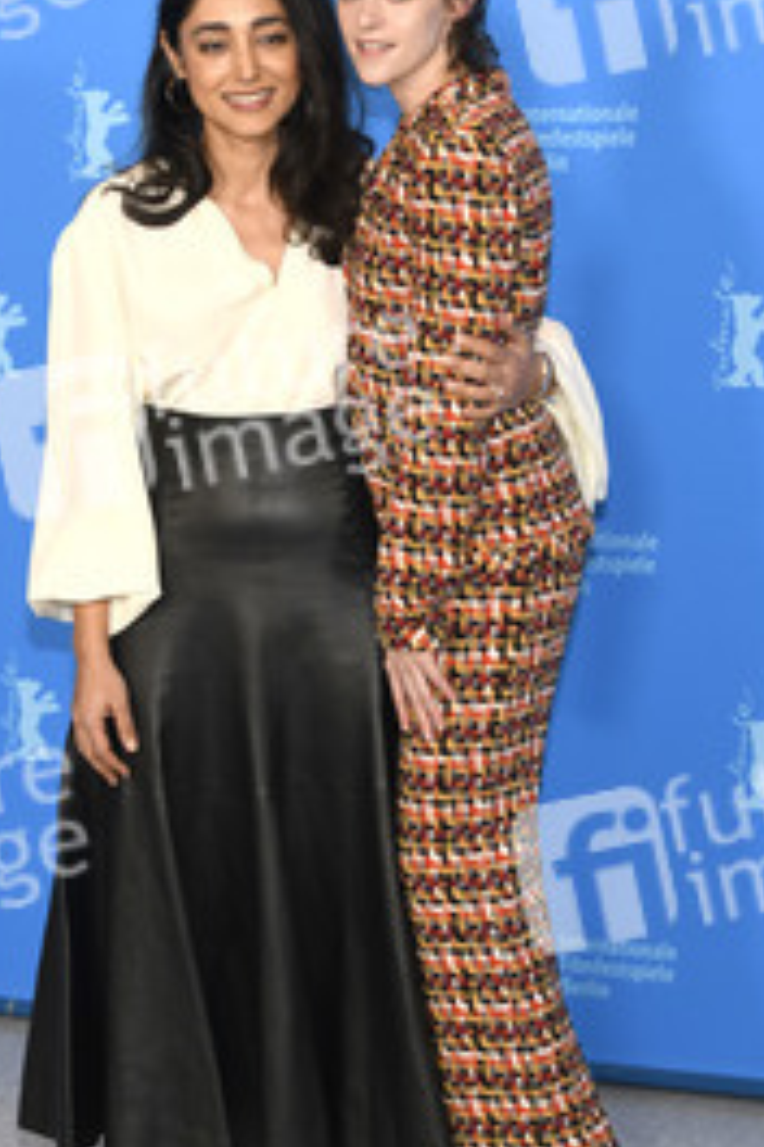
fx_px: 3374
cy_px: 634
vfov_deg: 19.3
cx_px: 339
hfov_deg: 12.9
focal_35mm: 106
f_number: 2.8
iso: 640
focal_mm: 70
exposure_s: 1/400
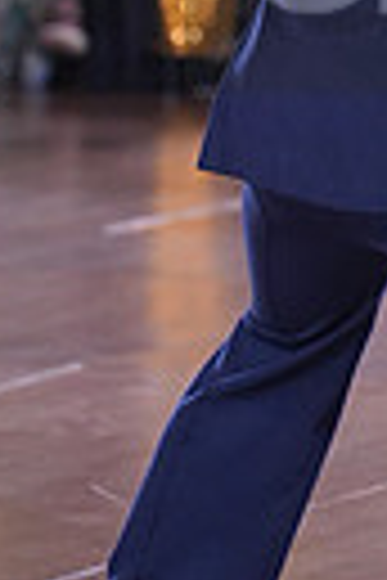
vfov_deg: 3.0
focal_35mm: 677
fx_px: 10916
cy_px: -54
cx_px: 808
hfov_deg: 2.0
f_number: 4
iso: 1000
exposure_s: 1/400
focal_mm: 150
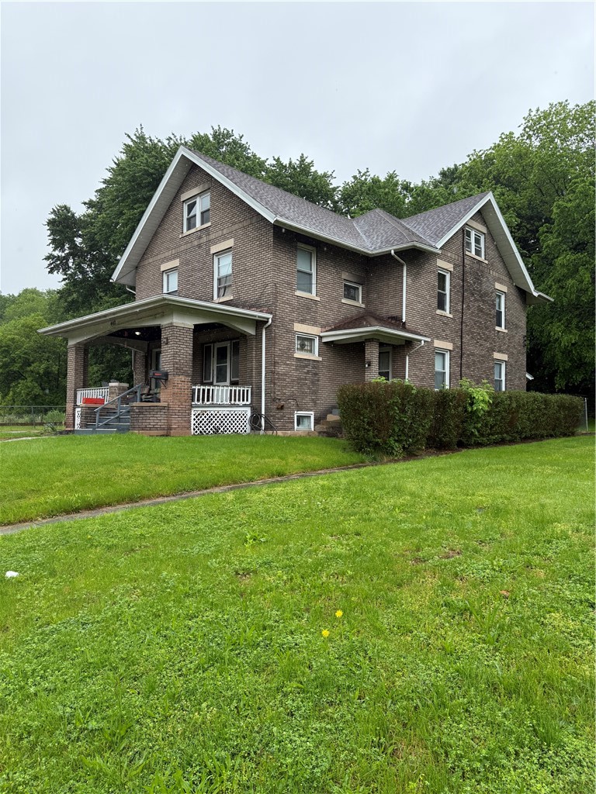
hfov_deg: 56.8
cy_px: 397
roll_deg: -1.2
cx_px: 298
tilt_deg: +2.7
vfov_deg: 71.6
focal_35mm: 24
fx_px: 551
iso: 100
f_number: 1.78
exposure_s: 1/1385
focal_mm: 6.76
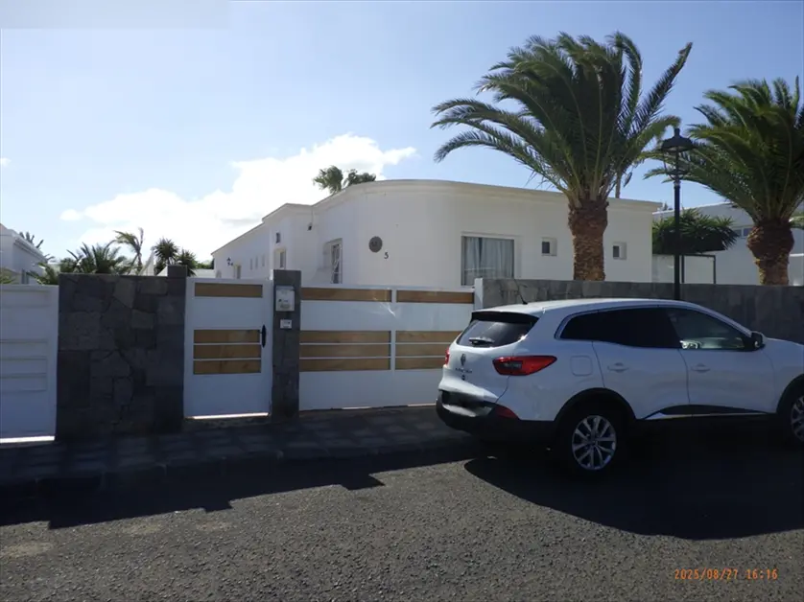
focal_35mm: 28
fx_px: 650
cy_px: 301
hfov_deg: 63.5
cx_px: 402
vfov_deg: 49.7
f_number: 4.2
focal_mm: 5
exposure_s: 1/1250
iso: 125
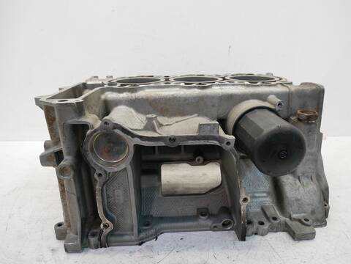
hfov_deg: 71.6
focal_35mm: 24
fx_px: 243
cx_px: 176
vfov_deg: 56.8
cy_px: 132
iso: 500
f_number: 3.5
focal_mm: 12
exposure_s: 1/60
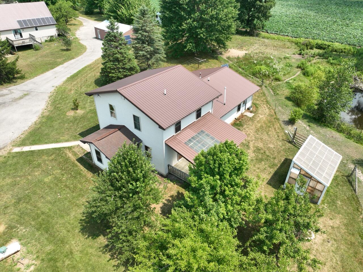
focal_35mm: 24
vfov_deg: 56.8
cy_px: 136
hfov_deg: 71.6
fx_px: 252
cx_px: 182
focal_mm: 12.29
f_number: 2.8
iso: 100
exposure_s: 1/800
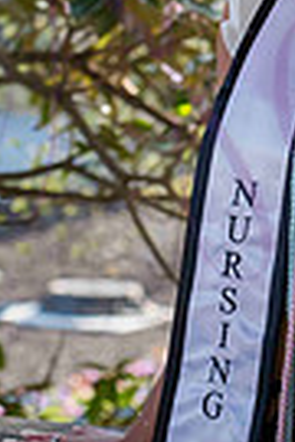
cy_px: -147
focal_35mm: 266
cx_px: 406
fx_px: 3269
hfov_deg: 5.1
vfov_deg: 7.6
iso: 500
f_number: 5.6
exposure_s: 1/320
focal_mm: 80
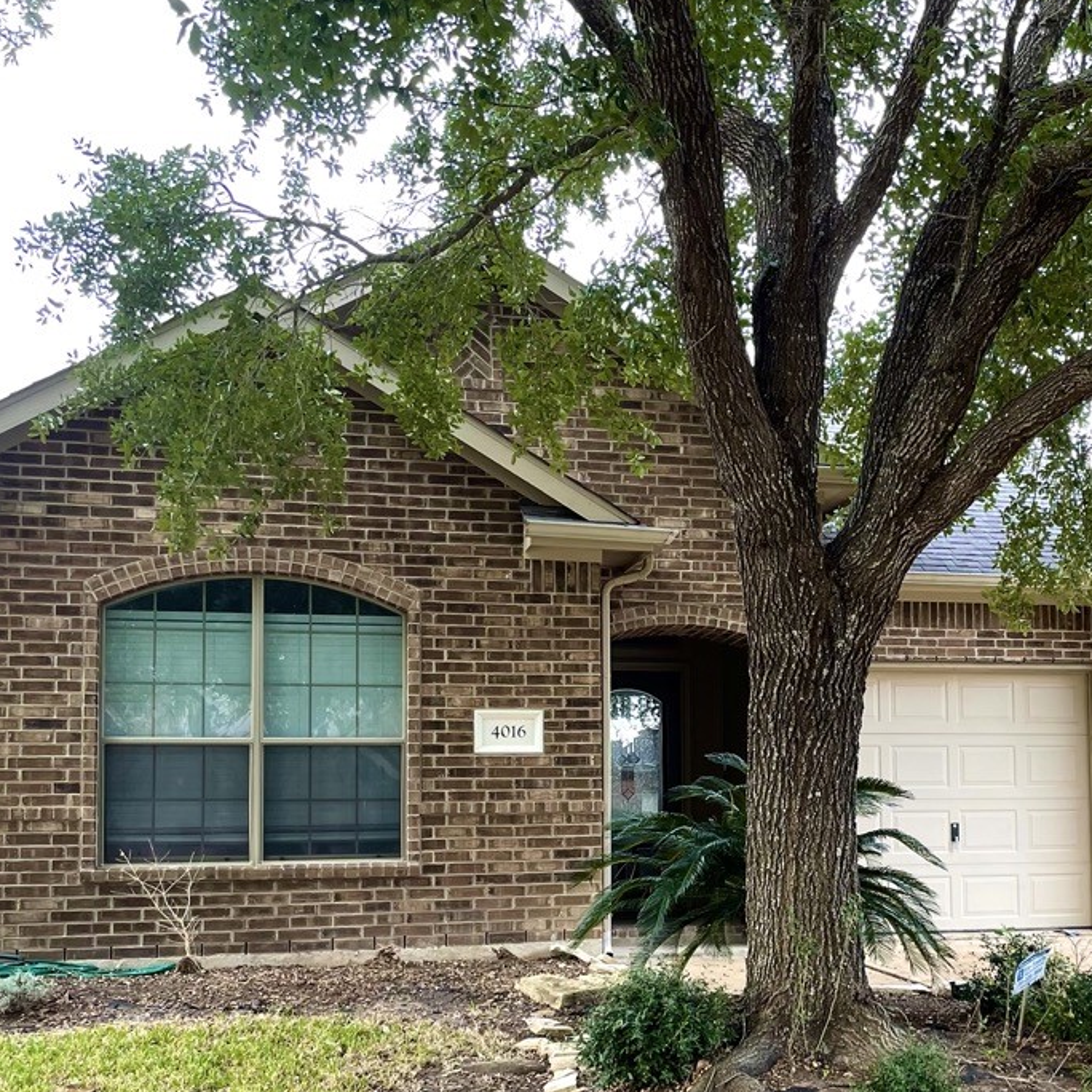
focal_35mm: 43
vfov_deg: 38.6
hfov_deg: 38.6
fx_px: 1535
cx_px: 750
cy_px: 744
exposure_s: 1/121
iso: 40
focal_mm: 4.2
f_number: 1.6
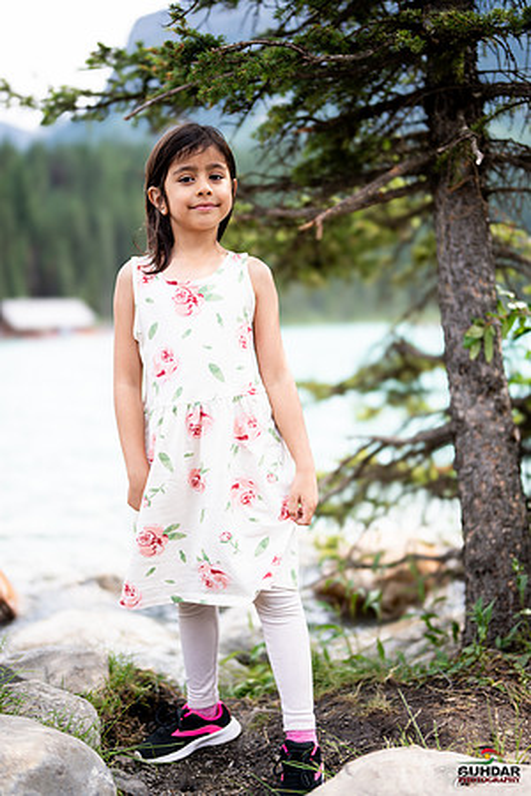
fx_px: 774
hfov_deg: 37.9
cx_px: 266
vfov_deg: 54.4
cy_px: 398
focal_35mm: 35
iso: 200
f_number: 1.2
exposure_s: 1/4000
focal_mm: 35
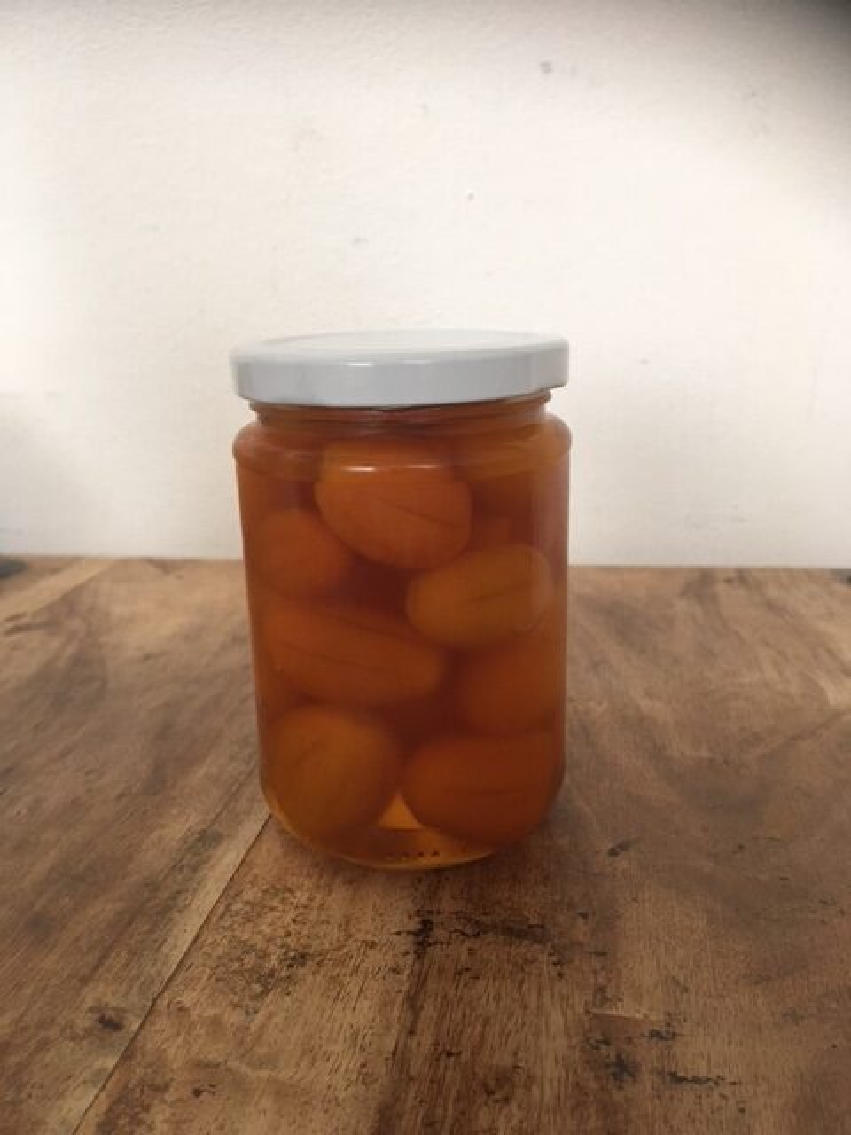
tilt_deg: -19.3
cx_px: 426
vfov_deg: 61.7
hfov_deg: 48.2
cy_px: 568
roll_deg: +1.9
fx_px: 951
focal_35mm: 29
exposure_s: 1/33
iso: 160
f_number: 2.2
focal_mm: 4.15
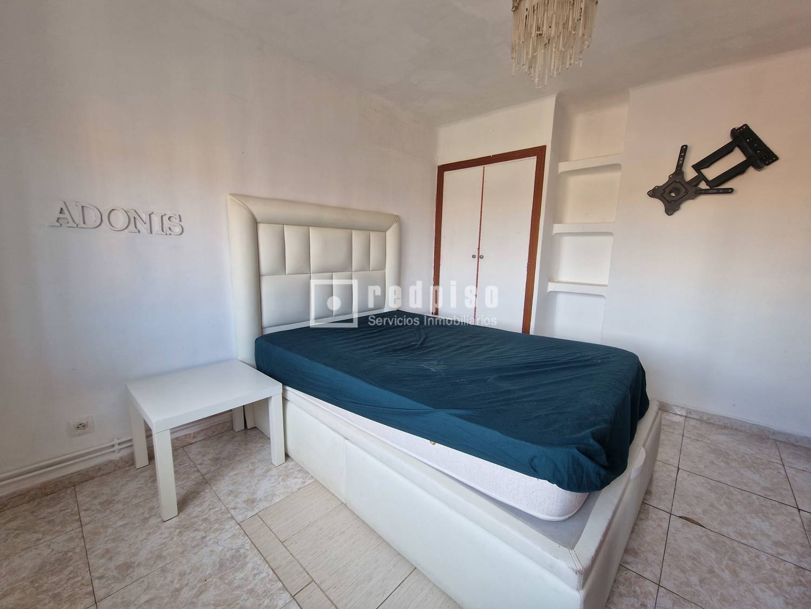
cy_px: 304
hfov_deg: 106.2
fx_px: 305
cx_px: 406
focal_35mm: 13
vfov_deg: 89.9
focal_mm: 2.2
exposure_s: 1/60
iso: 64
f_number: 2.2
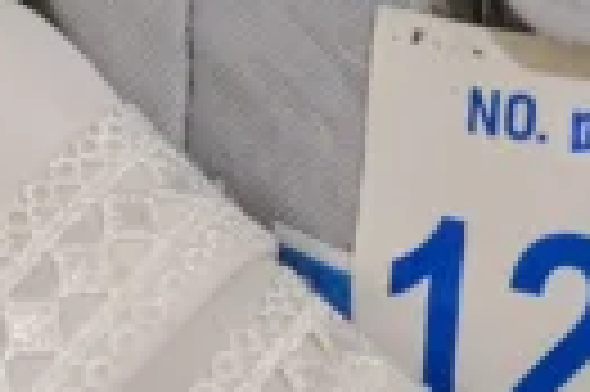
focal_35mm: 889
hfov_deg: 2.3
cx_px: 1320
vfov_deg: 1.5
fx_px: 14551
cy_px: 378
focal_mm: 135
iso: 2000
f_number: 3.5
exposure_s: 1/200
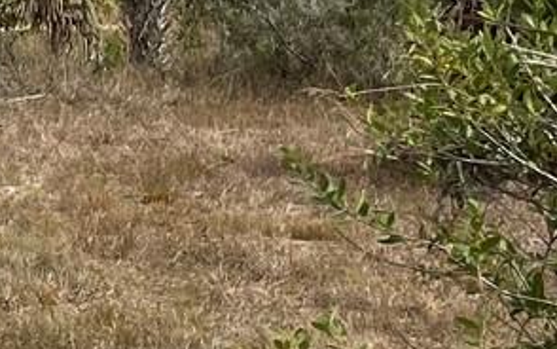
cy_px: 161
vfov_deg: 8.8
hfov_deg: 12.1
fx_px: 2278
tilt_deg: -5.1
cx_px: -623
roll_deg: -3.0
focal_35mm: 150
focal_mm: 5.1
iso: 50
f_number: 1.6
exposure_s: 1/3413
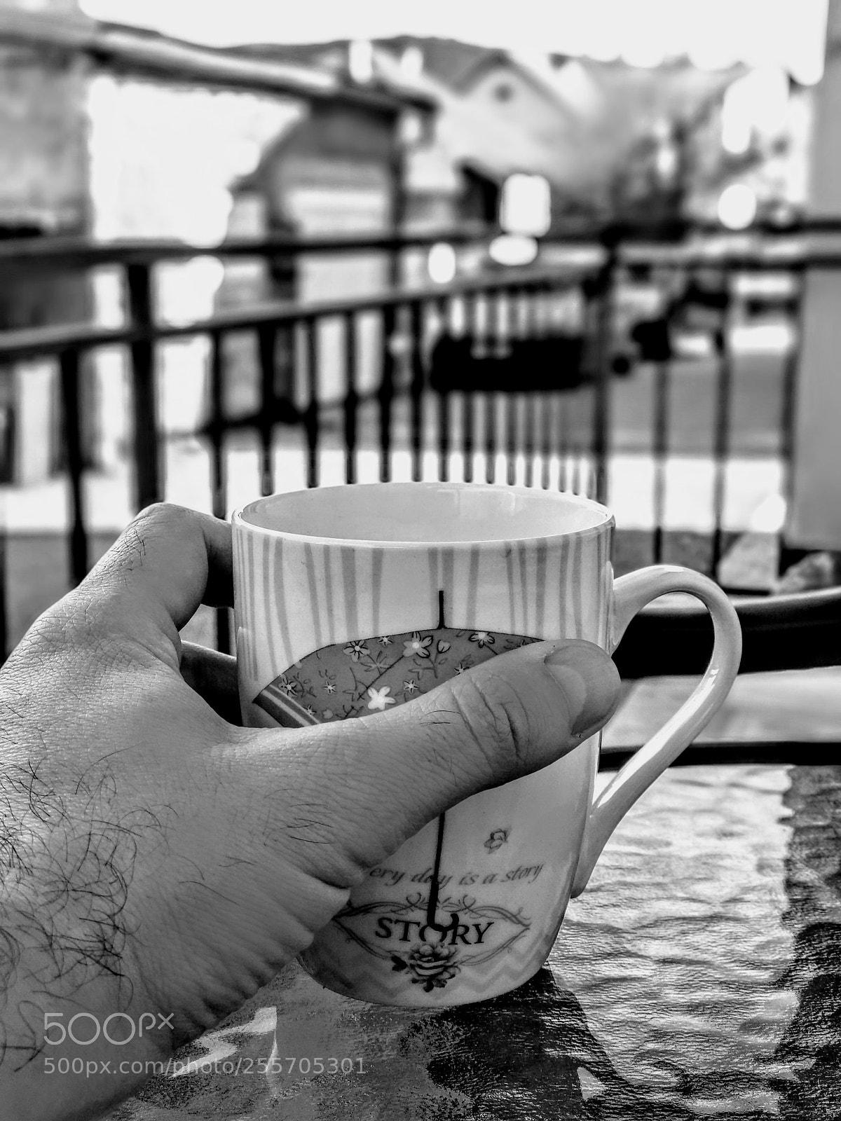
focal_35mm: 52
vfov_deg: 36.8
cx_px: 420
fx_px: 1684
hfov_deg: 28.0
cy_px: 560
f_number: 2.6
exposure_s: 1/200
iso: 100
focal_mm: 5.99
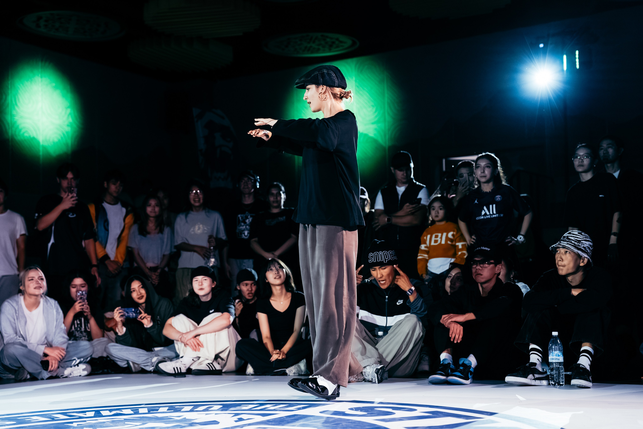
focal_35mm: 59
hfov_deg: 33.9
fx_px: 1054
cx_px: 322
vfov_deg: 23.0
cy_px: 214
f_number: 2.8
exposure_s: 1/800
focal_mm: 59
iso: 3200
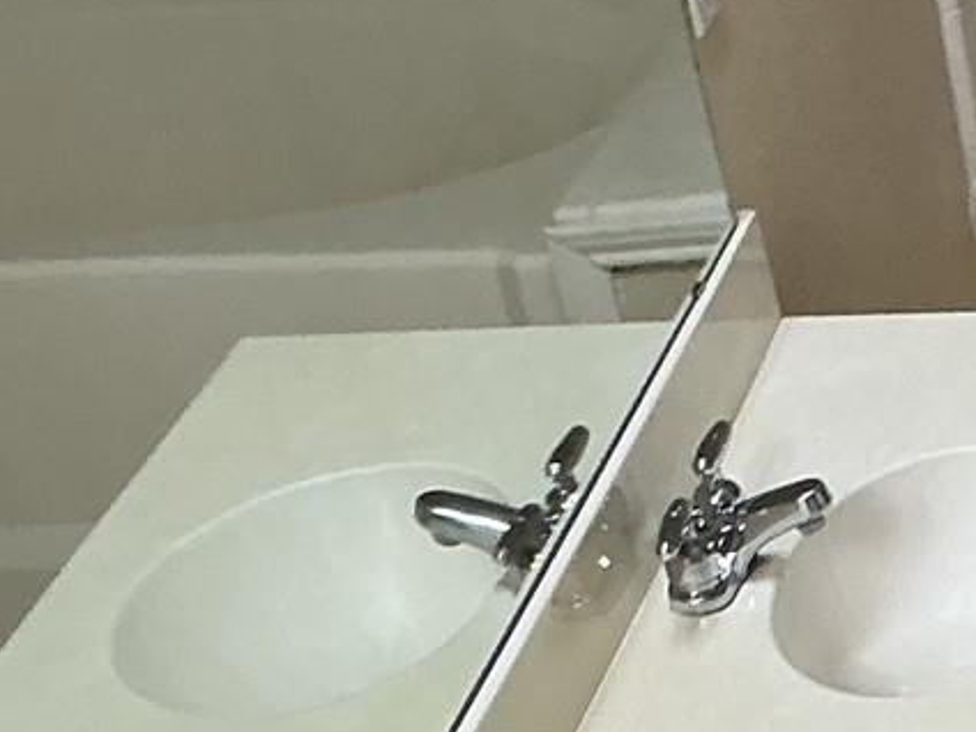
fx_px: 3947
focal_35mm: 140
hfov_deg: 12.4
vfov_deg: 10.2
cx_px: 1952
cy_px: 1181
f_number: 1.8
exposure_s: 1/60
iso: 50
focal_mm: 3
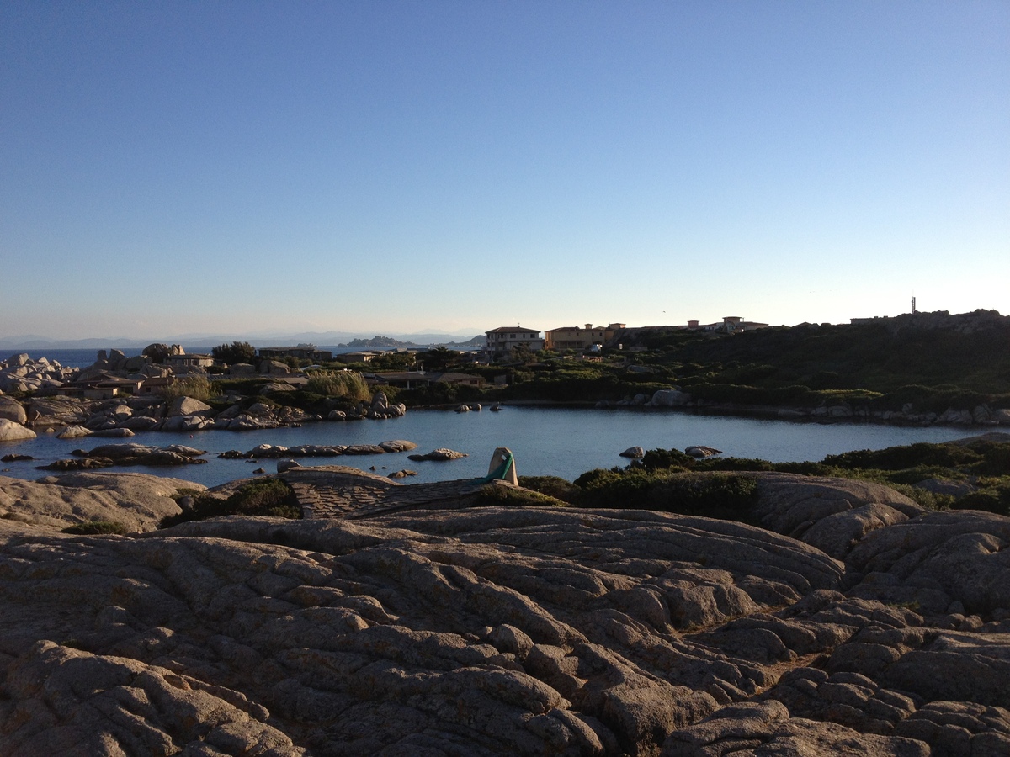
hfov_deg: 52.6
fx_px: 1021
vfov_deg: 40.7
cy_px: 378
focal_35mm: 35
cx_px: 505
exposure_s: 1/1577
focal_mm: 4.28
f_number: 2.4
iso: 64
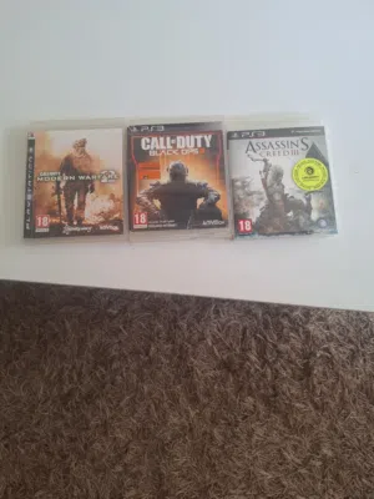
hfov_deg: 58.9
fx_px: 331
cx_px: 187
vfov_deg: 73.9
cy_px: 250
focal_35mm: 23
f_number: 1.8
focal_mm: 5.54
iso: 160
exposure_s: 1/50
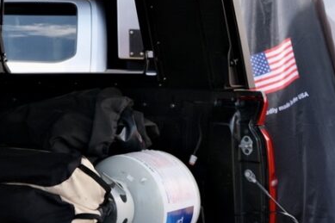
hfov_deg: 24.0
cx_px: -34
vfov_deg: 16.6
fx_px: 735
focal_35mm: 79
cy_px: -40
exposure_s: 1/200
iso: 320
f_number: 5.6
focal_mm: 20.2
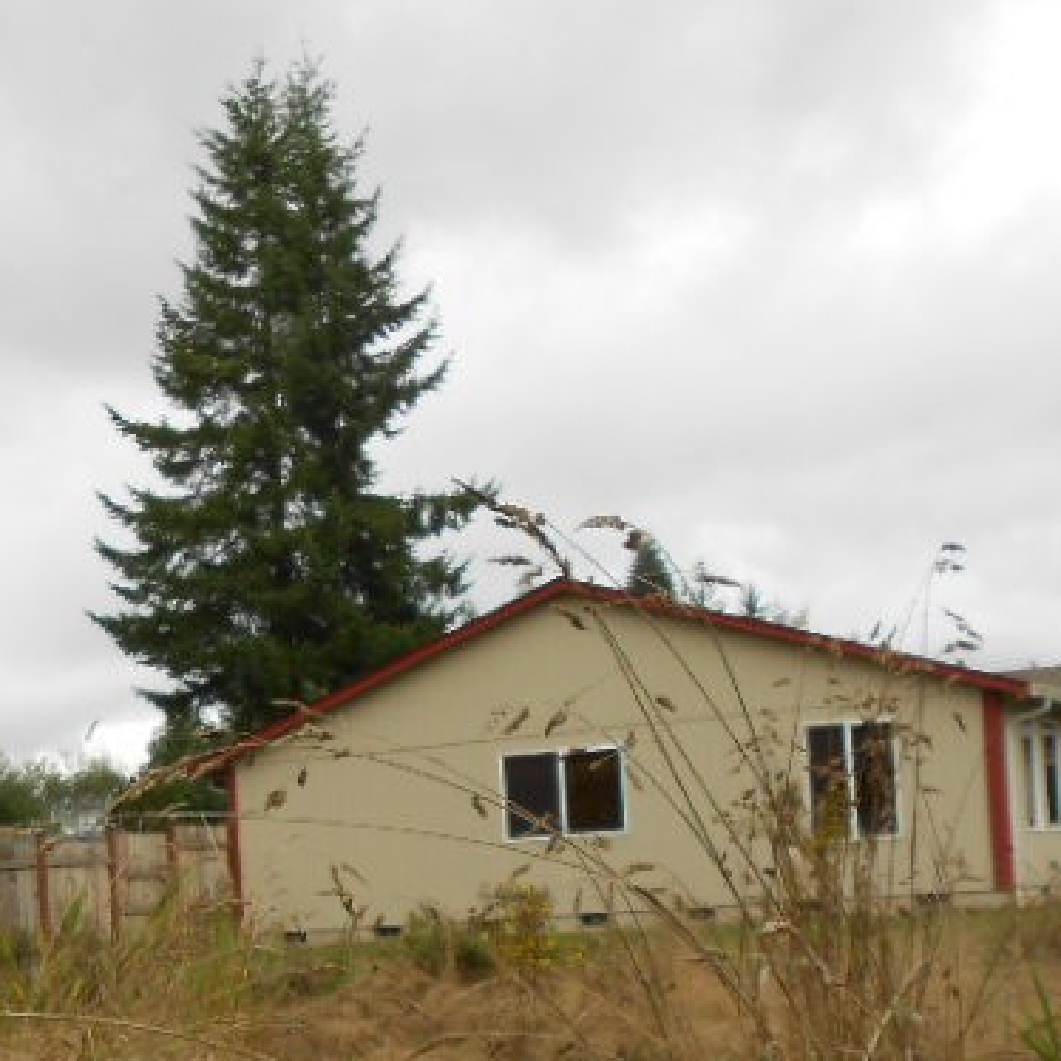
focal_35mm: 63
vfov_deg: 27.0
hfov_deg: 27.3
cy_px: 766
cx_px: 468
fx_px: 2185
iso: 80
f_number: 3.2
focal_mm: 4.6
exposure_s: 1/160
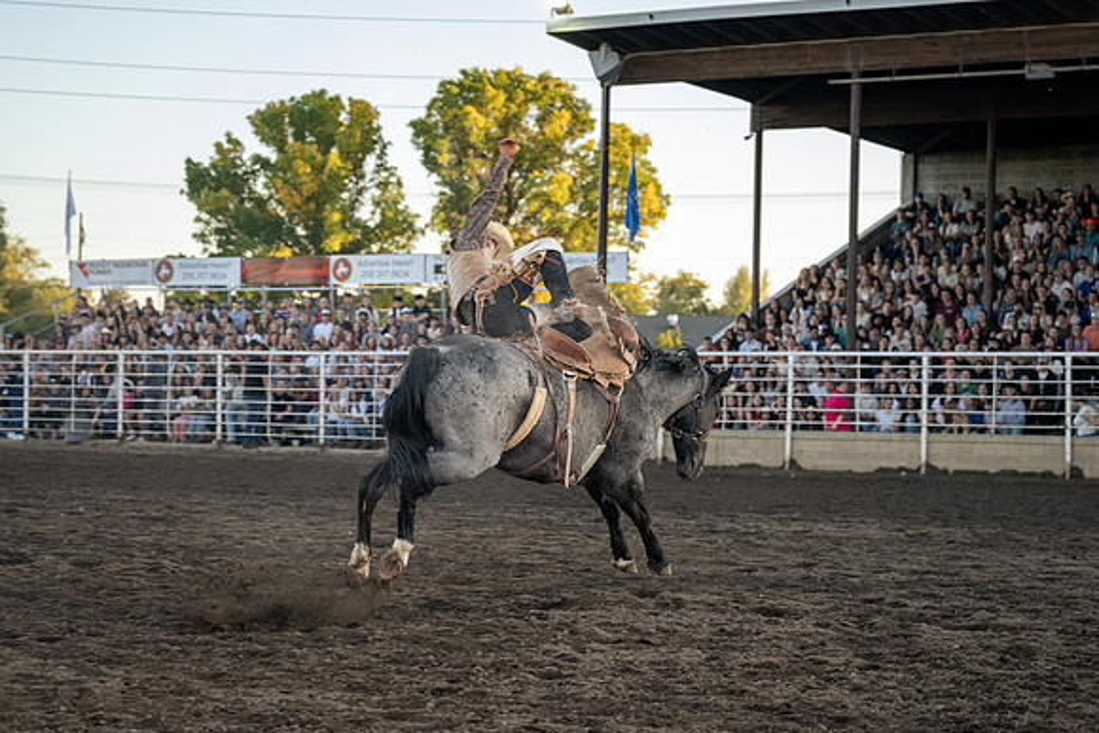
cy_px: 427
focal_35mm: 86
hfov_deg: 23.7
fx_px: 2622
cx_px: 491
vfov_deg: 15.9
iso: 400
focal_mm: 55
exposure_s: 1/500
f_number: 2.8
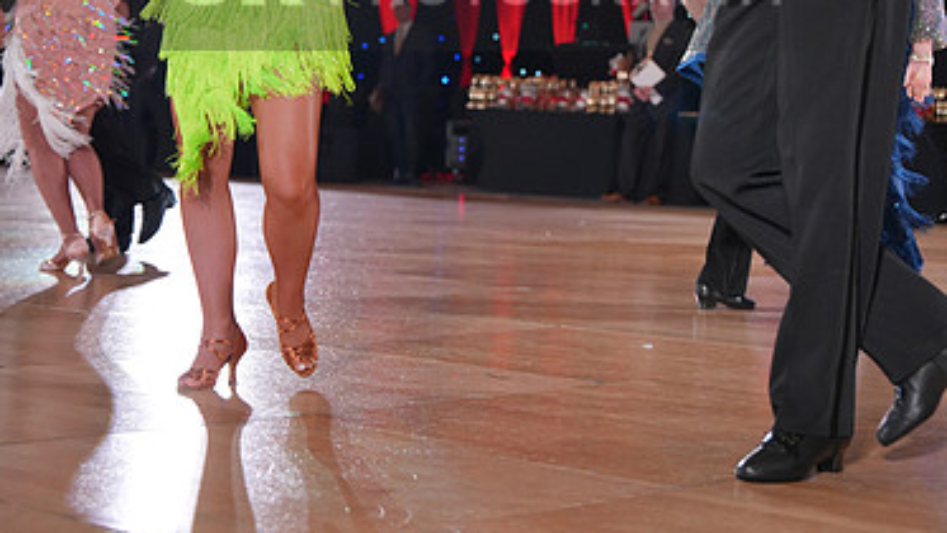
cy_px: -33
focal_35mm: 83
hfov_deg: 25.6
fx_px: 2085
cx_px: 484
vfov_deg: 14.3
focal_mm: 51
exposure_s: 1/400
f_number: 2.8
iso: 1000
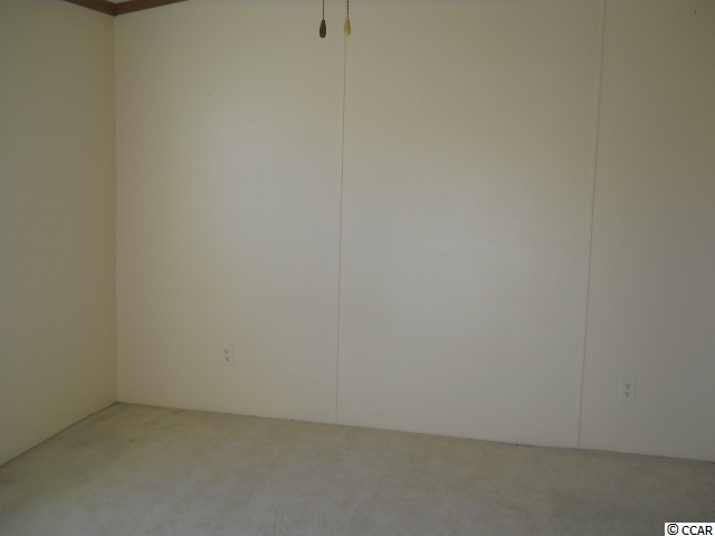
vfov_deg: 35.1
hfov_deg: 45.8
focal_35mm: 41
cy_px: 268
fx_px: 847
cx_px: 358
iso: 80
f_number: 3.1
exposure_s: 1/80
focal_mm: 6.72
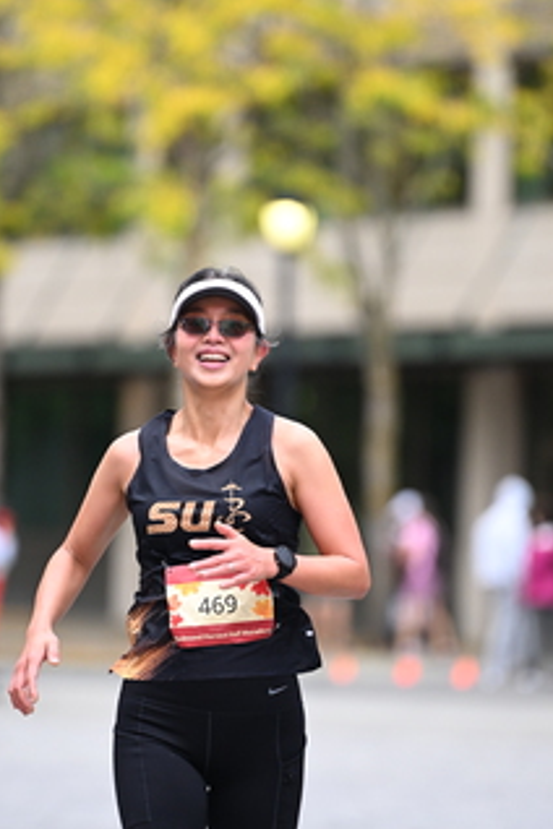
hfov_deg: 4.0
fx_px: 7972
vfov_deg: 6.0
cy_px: 425
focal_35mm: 346
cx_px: 244
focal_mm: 200
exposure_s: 1/2000
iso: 1000
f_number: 2.8
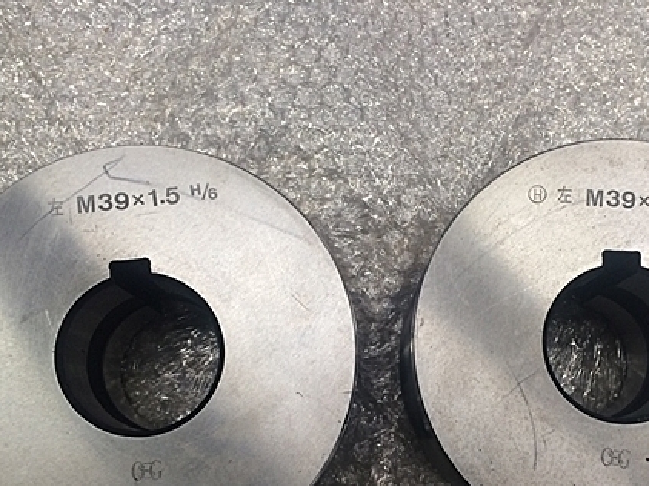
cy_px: 354
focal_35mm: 44
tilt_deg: -84.7
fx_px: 824
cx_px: 392
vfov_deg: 32.3
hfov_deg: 42.7
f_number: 2.2
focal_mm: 4.15
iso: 40
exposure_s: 1/30
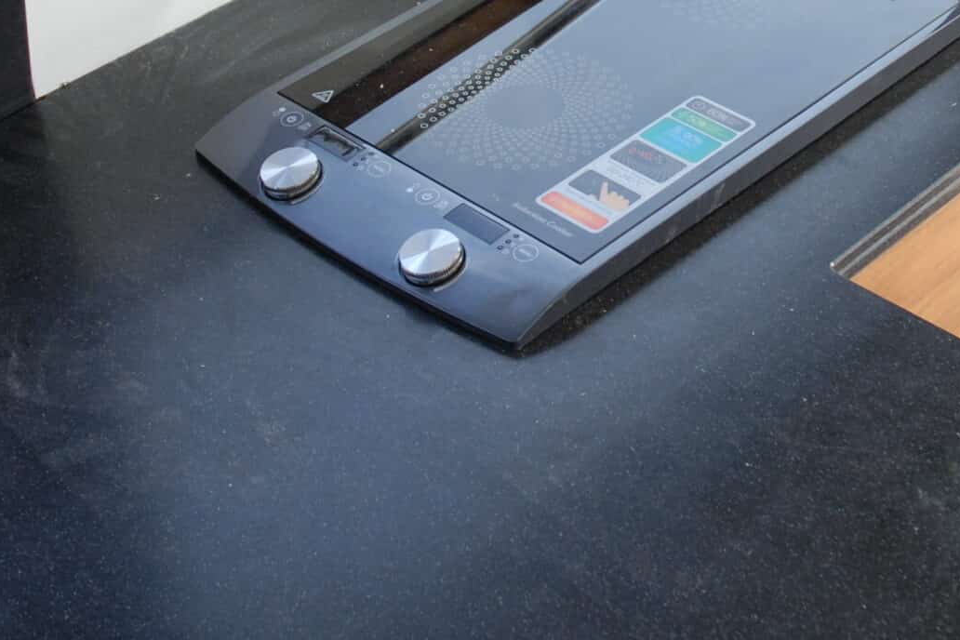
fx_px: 2186
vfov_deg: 16.3
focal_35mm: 82
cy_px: -7
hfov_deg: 24.7
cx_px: 621
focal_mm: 22
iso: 200
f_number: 4.5
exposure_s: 1/80
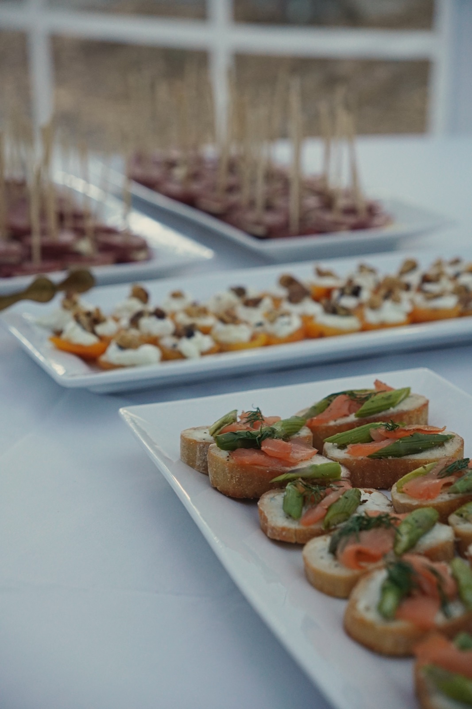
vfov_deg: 27.0
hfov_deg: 18.2
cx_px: 236
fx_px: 1476
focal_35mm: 75
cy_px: 354
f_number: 4
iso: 1250
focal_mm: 50
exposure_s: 1/160
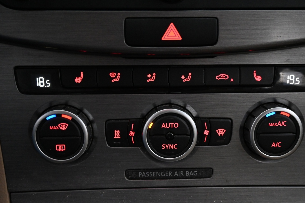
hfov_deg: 51.1
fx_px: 319
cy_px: 119
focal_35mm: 38
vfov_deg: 35.3
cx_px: 161
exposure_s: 1/30
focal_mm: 21
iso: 4000
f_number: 4
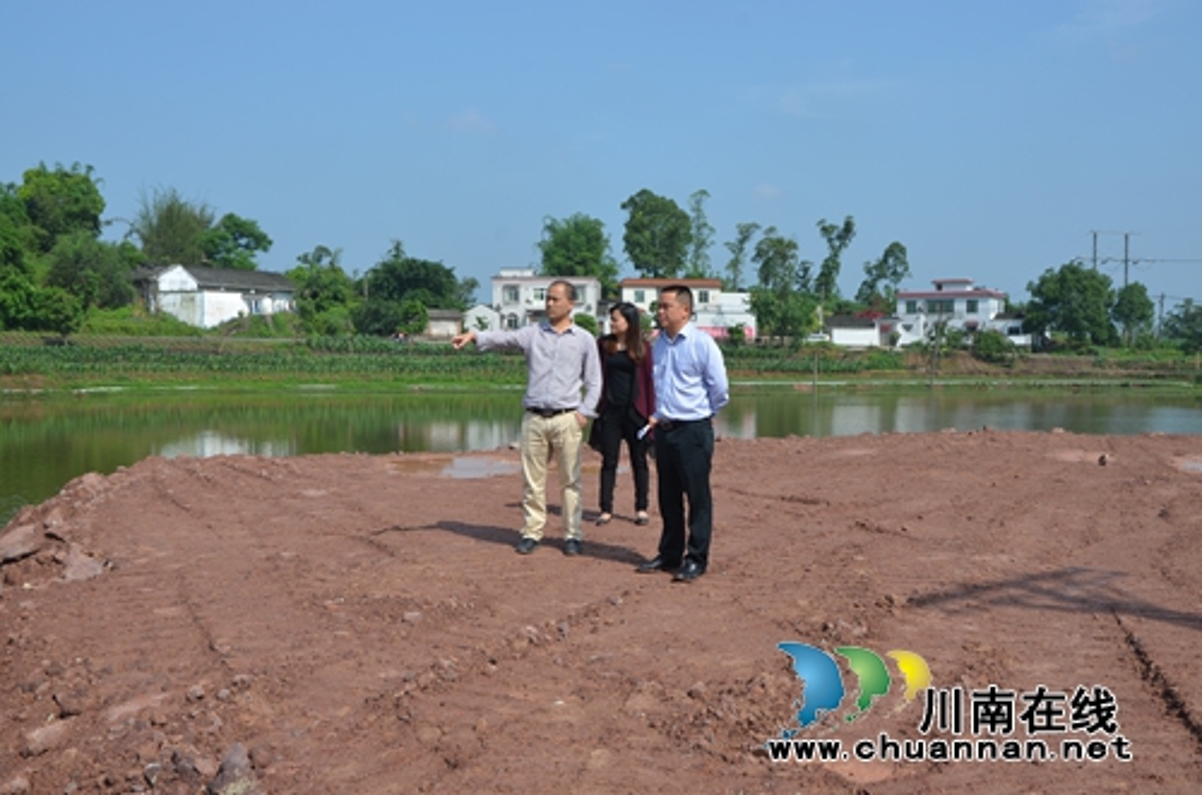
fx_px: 1299
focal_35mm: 39
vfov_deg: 34.1
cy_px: 398
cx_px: 601
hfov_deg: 49.6
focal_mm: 26
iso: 110
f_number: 8
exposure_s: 1/250
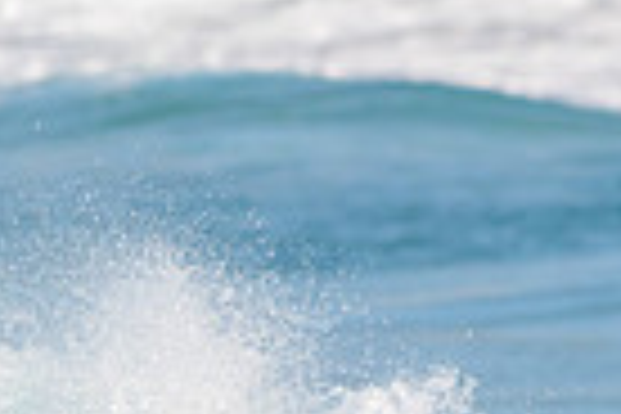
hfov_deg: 0.8
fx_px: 44364
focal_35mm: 2572
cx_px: 438
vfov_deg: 0.5
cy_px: 803
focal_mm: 500
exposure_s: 1/2000
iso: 360
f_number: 5.6
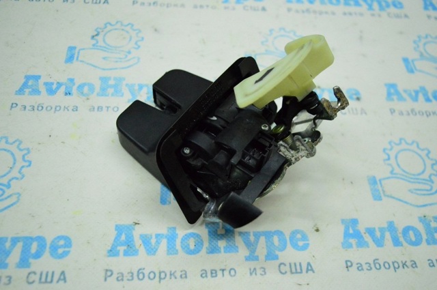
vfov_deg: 39.9
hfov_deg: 57.3
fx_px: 400
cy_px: 145
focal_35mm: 33
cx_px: 218
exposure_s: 1/1000
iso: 6400
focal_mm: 22
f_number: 4
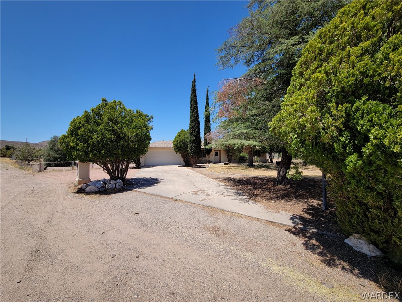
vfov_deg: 89.9
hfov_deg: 106.2
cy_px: 151
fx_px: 151
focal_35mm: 13
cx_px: 201
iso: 50
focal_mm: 2.2
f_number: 2.2
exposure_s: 1/1667
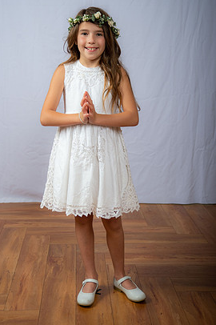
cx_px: 97
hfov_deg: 22.2
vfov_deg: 32.9
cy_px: 146
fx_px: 550
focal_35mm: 61
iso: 250
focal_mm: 55
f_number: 5.6
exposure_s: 1/200
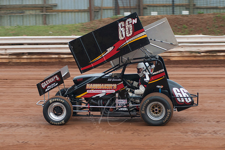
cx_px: 112
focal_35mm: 120
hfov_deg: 17.0
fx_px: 751
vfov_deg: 11.4
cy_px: 75
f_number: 4
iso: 320
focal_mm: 80
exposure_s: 1/320
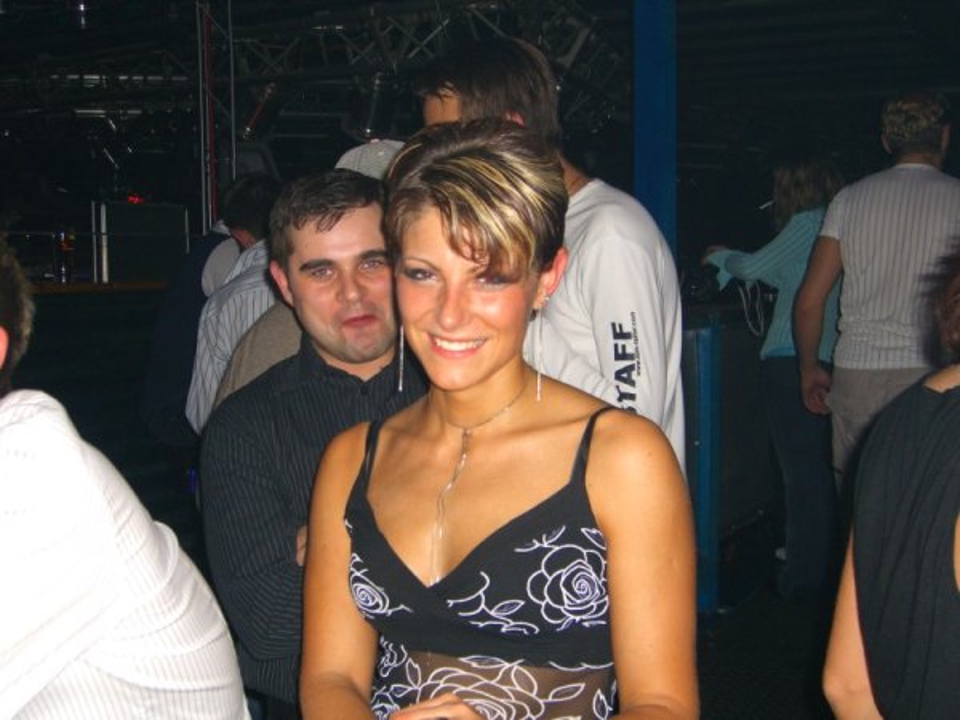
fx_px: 1276
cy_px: 360
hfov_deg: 41.2
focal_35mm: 46
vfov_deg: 31.5
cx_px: 480
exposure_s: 1/60
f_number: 3.1
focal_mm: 9.5
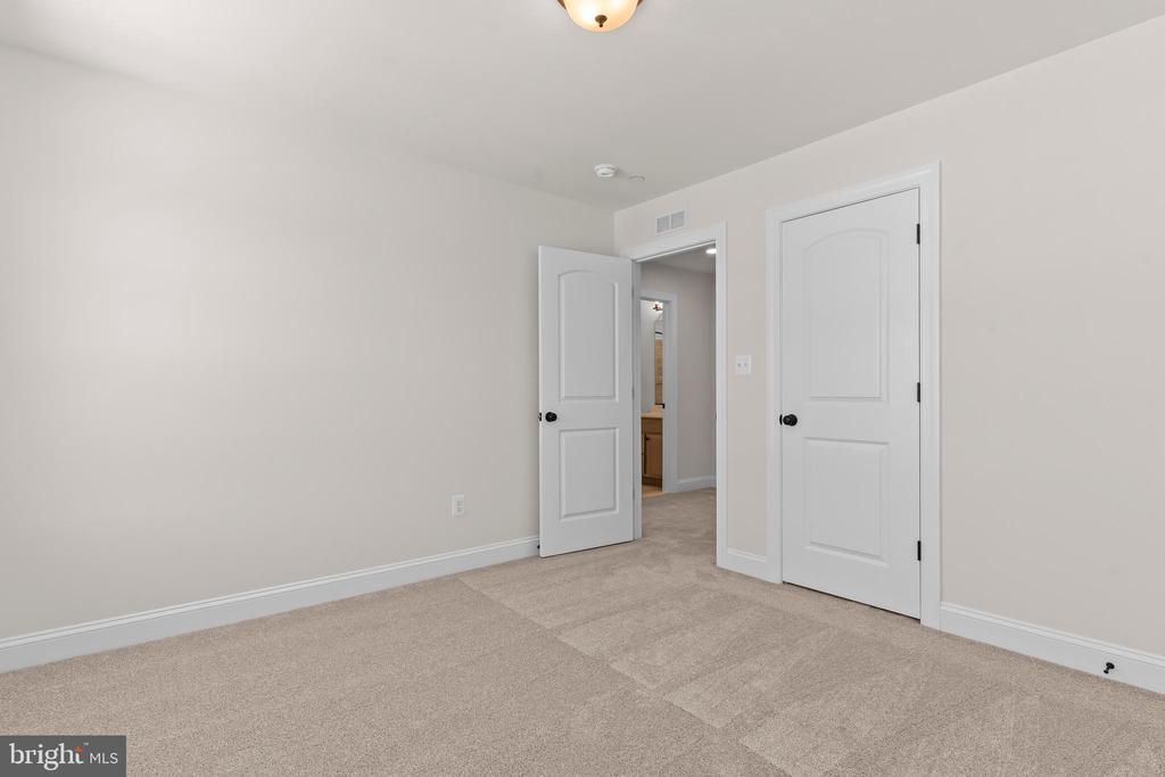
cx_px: 582
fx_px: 550
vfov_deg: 70.5
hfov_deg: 93.3
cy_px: 388
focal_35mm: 17
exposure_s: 1/6
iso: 200
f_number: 8
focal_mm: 17
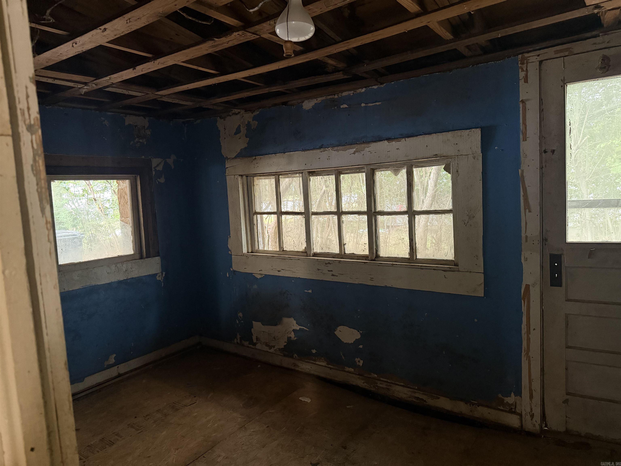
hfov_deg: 71.6
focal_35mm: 24
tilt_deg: -5.2
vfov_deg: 56.8
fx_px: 431
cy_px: 233
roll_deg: +3.4
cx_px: 310
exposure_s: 1/40
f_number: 1.78
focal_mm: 6.76
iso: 800
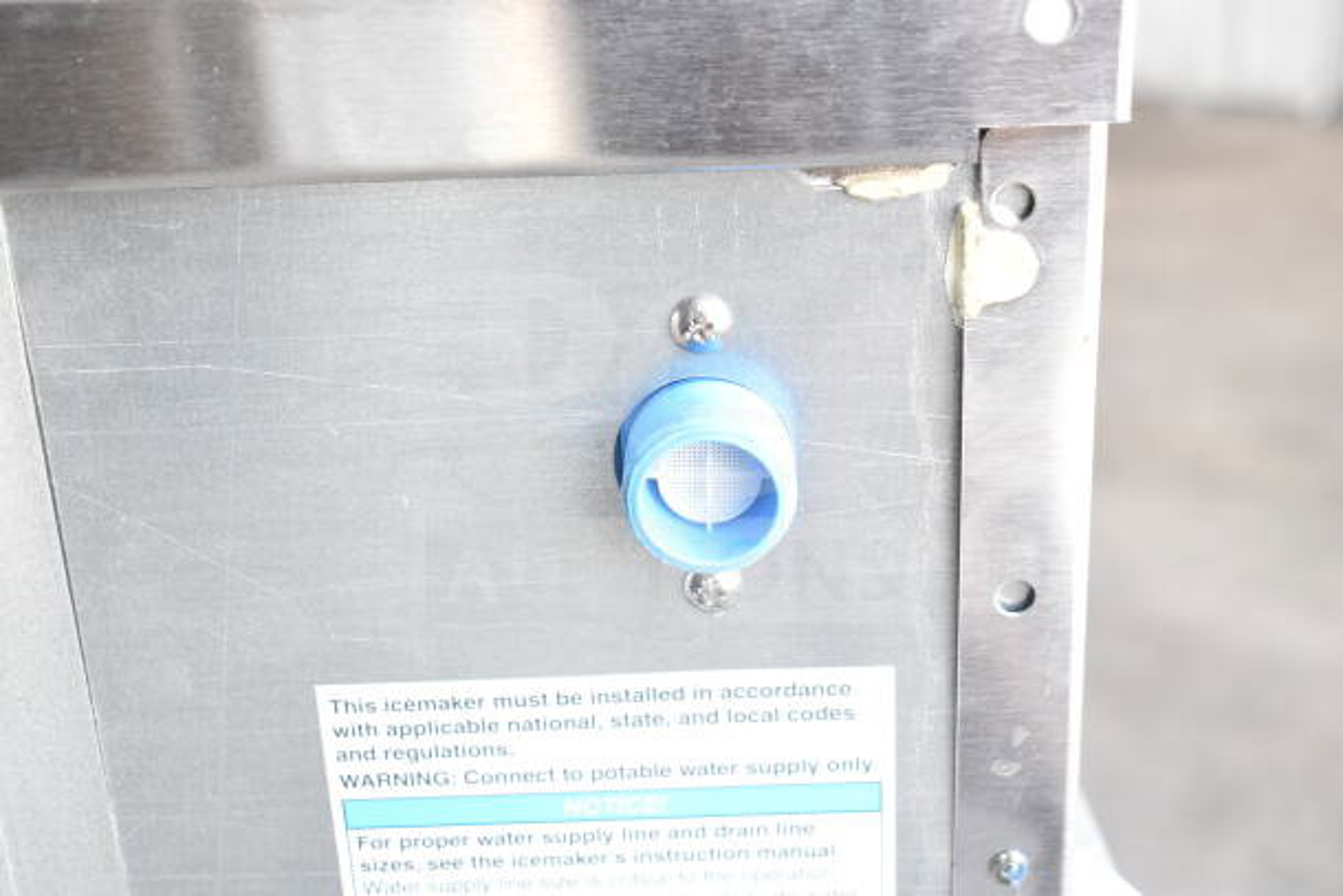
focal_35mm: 51
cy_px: 448
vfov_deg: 26.5
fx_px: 1903
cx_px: 672
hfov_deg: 38.9
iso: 1600
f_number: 5
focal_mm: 34
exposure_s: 1/100
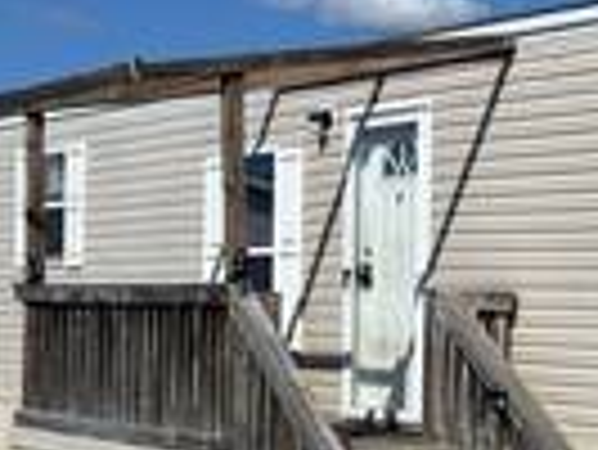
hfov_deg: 17.9
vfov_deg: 14.7
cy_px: 387
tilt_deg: -1.5
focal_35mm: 100
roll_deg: -1.1
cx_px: 854
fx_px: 1729
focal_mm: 5.96
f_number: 1.6
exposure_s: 1/9091
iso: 50
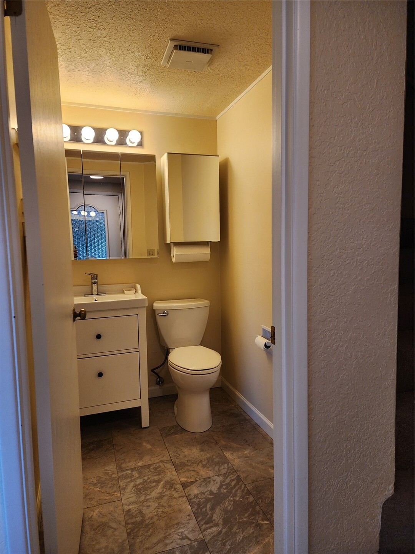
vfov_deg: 73.9
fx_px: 368
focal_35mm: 23
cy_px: 277
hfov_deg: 58.9
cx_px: 208
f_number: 1.8
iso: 80
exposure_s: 1/120
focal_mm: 6.4
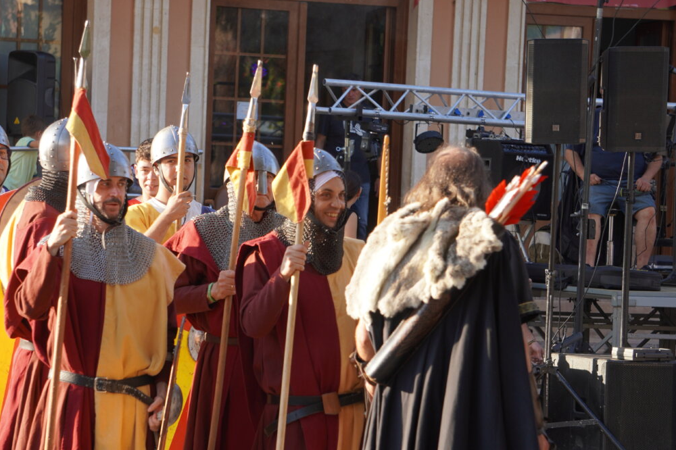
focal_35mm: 169
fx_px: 3172
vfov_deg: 8.1
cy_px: 242
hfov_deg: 12.2
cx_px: 247
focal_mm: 88
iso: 160
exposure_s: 1/160
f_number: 5
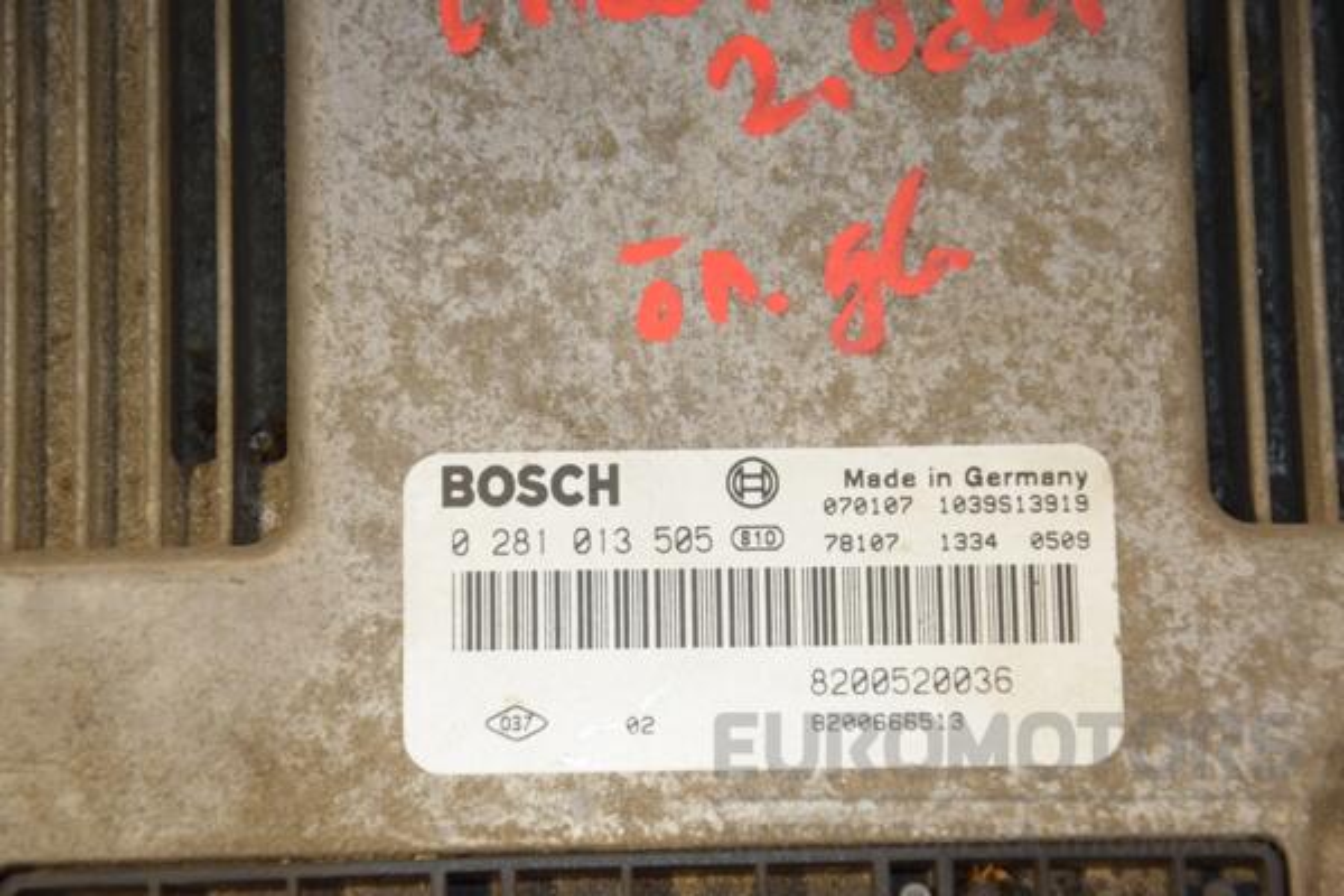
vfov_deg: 10.2
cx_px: 672
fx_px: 5040
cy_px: 448
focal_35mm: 135
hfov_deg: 15.2
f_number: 6.3
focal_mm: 90
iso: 800
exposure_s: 1/200
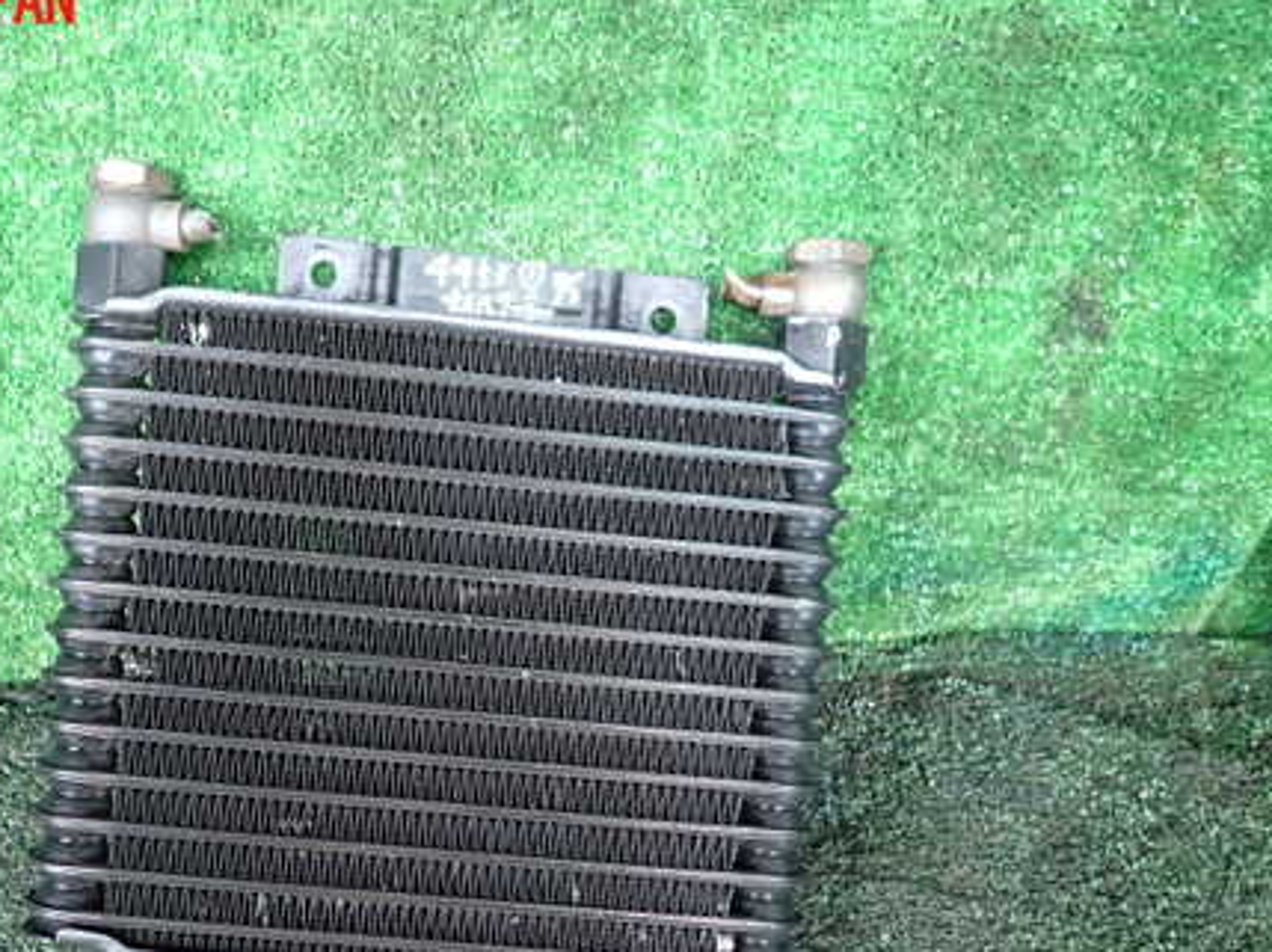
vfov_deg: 40.1
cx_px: 427
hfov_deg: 51.7
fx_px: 1285
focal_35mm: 35
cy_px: 635
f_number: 2
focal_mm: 4.5
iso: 500
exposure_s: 1/30
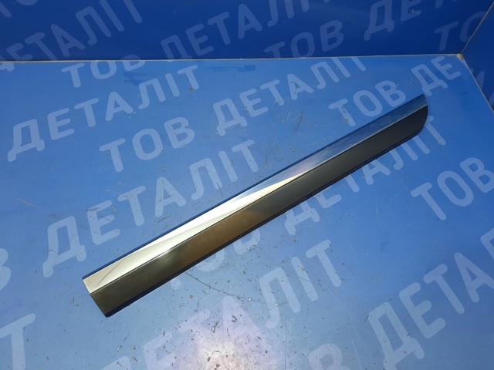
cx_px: 247
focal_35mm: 25
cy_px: 185
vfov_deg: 54.9
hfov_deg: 69.4
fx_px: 357
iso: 250
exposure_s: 1/33
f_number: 2
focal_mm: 4.6
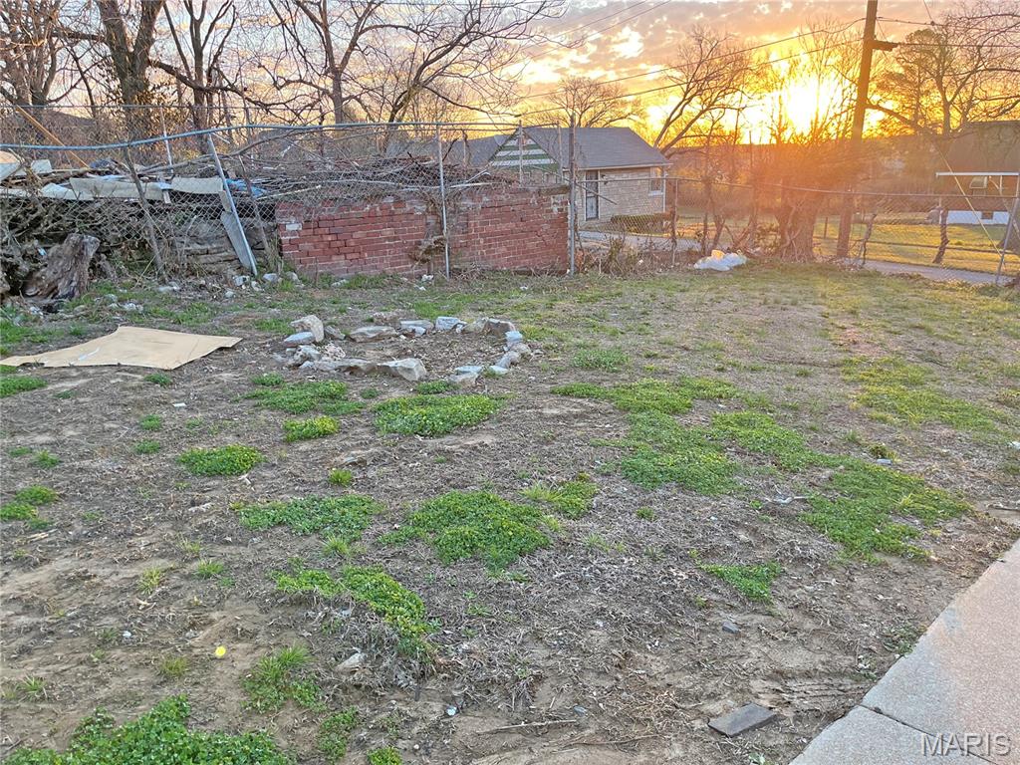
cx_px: 510
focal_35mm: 26
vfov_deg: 53.1
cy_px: 382
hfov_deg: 67.3
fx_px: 766
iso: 64
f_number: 1.6
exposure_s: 1/152
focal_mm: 5.1
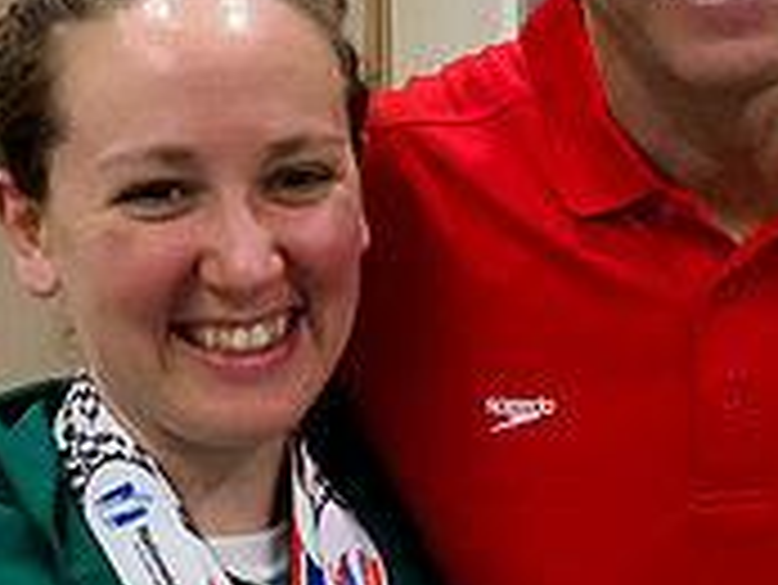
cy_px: 509
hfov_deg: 13.5
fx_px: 3194
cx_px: 935
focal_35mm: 142
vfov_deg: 10.4
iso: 2500
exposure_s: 1/125
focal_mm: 12
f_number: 4
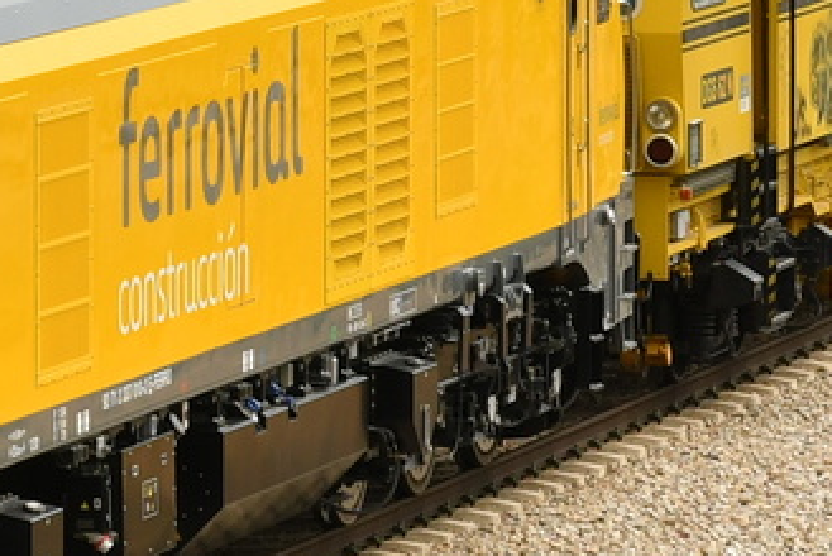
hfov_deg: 3.8
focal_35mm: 542
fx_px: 12537
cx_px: 255
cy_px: -78
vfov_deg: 2.5
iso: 160
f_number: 7.1
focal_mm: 62
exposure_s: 1/640
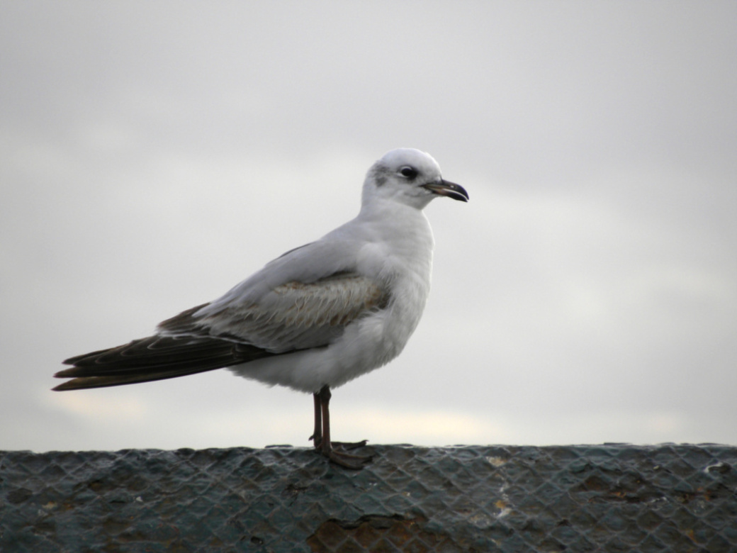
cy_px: 276
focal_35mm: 624
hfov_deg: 3.2
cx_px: 368
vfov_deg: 2.4
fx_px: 13285
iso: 64
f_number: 5
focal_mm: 110.4
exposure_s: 1/200
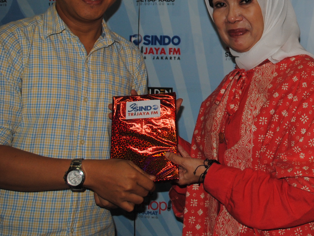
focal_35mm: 66
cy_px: 11
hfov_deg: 28.2
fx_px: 599
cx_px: 287
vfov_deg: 21.6
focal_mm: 20
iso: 200
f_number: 3.8
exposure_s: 1/60
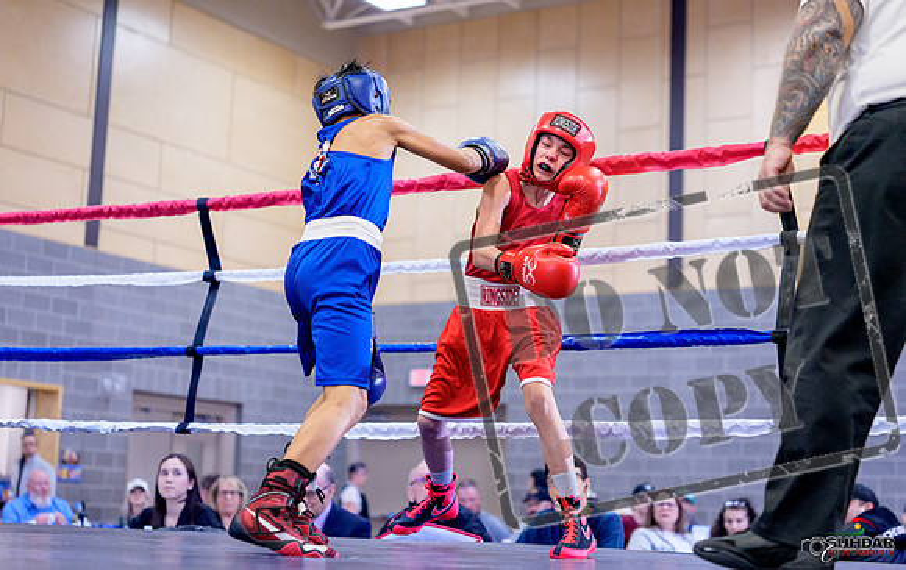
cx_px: 500
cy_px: 268
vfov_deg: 21.9
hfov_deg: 34.1
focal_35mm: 60
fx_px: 1476
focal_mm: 50
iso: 3200
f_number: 2
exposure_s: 1/1000
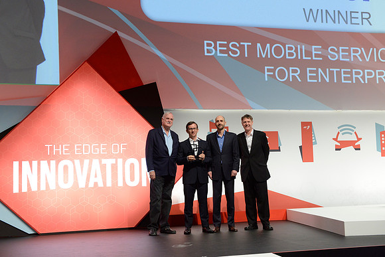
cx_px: 192
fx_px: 620
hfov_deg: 34.5
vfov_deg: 23.4
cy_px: 128
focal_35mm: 58
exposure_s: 1/100
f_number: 8
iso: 2500
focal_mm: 58
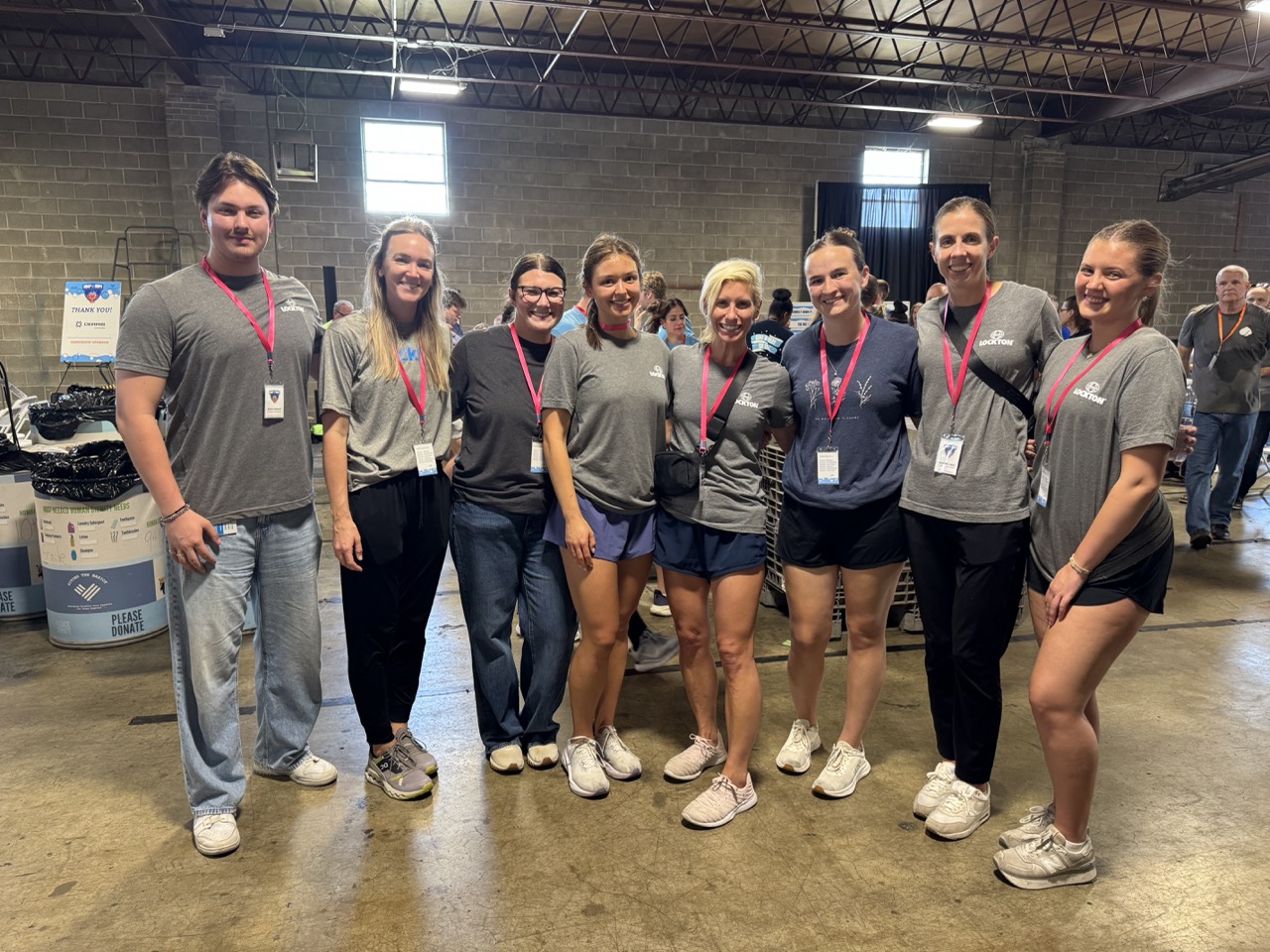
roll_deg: +0.4
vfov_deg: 56.8
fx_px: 881
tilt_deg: -11.1
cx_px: 635
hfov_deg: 71.6
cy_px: 476
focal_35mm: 24
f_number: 1.78
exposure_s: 1/60
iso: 250
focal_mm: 6.76
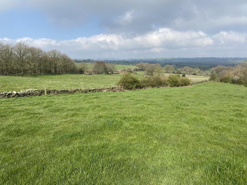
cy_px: 92
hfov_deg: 67.3
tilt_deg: -9.4
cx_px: 124
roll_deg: +2.0
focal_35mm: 26
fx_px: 186
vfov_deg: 53.1
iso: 32
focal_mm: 4.25
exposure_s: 1/2571
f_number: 1.8
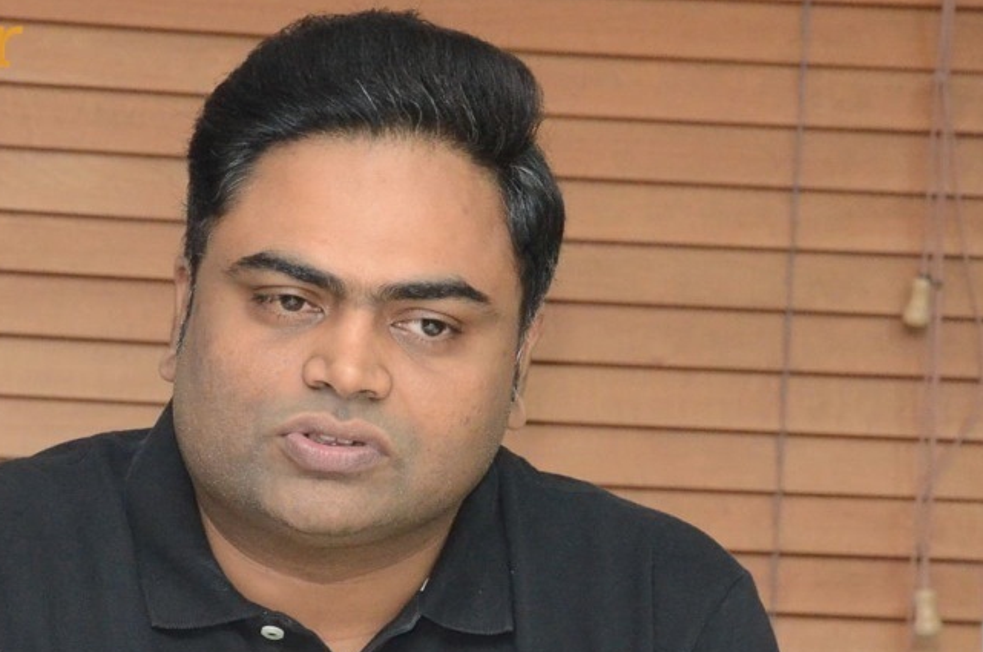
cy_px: 594
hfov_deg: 7.0
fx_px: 8039
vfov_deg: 4.6
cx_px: 409
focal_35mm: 295
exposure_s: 1/125
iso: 4000
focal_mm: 105
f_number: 6.3
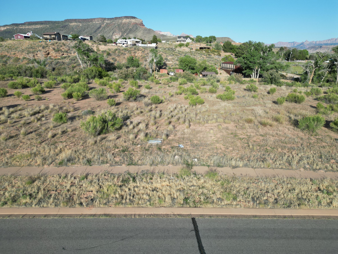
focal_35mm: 24
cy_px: 127
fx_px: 234
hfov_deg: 71.6
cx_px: 169
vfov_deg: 56.8
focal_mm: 6.72
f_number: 1.7
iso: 100
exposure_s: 1/2000
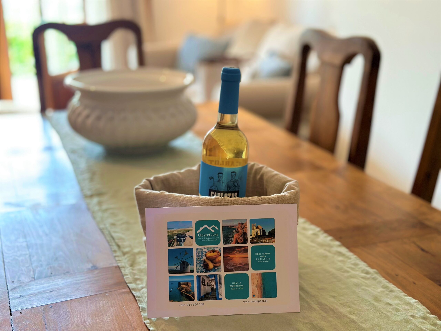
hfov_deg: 39.7
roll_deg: +1.2
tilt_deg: -17.6
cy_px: 166
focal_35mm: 48
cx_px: 220
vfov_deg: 30.3
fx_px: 612
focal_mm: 6.86
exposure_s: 1/60
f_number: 1.78
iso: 160
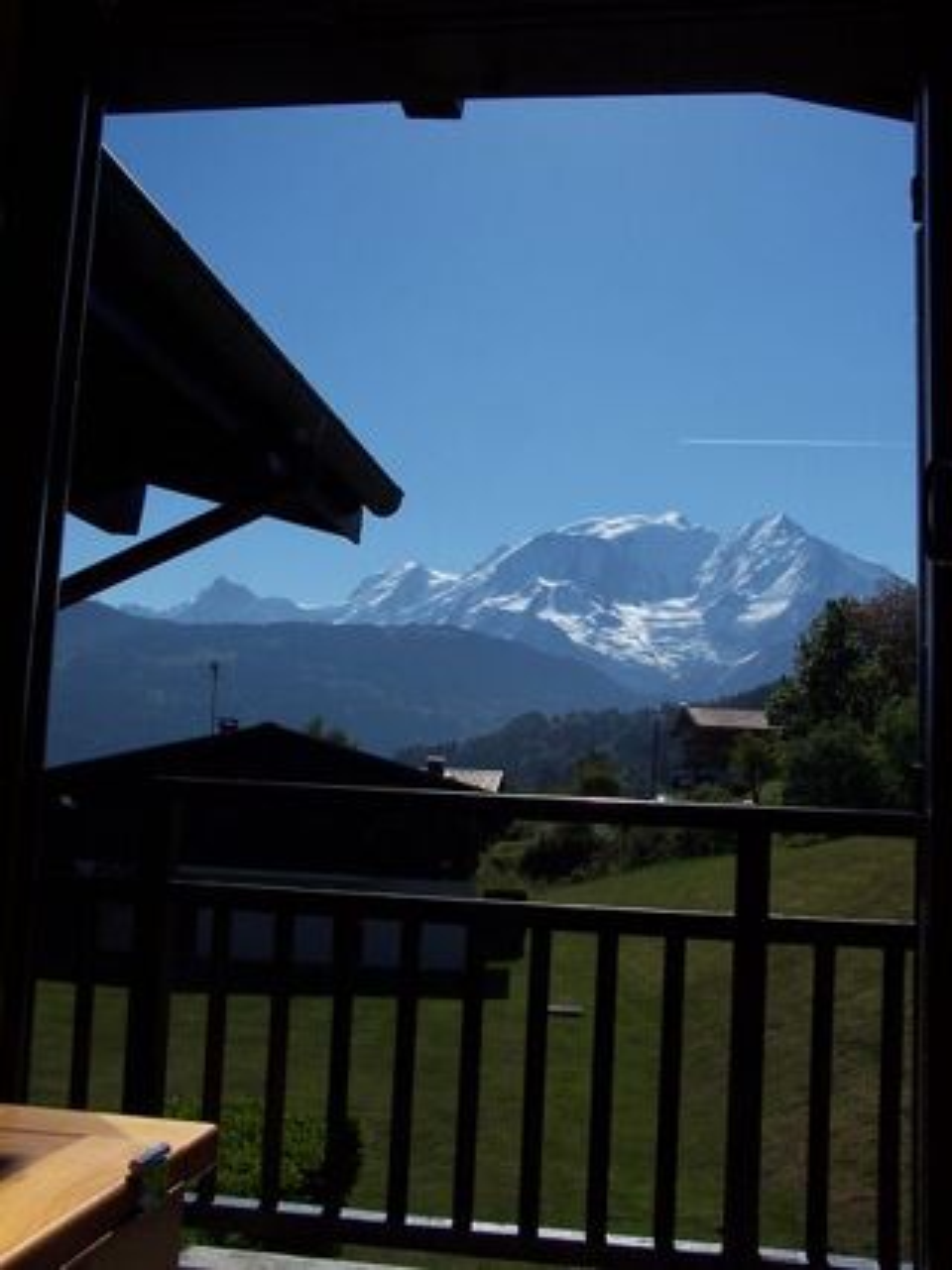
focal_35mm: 38
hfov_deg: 37.7
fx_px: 1394
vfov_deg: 49.0
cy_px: 635
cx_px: 476
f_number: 5.6
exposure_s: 1/1000
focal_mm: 6.3
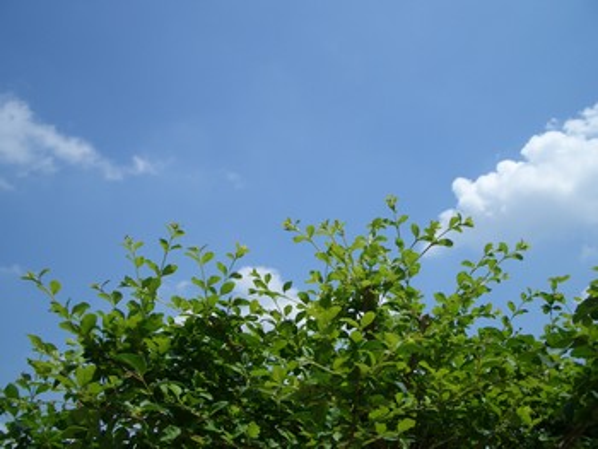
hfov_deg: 52.6
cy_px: 224
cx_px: 299
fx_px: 605
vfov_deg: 40.7
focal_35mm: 35
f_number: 4.3
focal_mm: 5.8
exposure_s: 1/1000
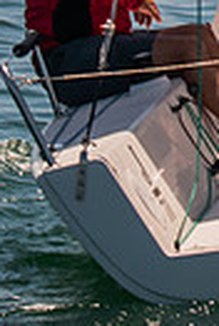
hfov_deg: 3.2
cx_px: 330
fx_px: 3903
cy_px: -147
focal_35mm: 430
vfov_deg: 4.8
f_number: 5.6
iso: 100
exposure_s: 1/400
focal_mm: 55
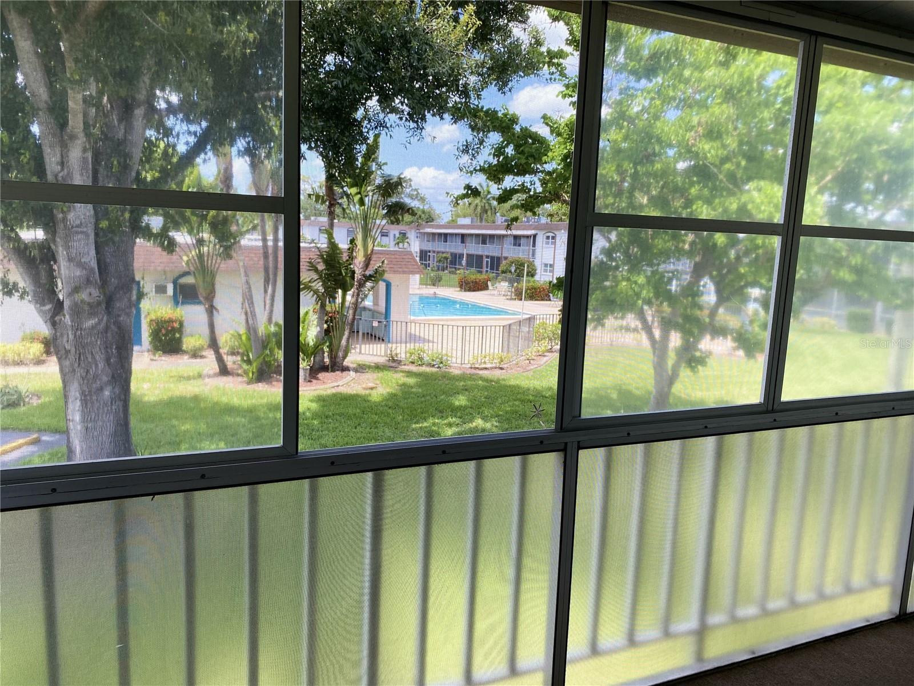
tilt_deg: -7.4
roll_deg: -1.8
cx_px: 457
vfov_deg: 53.1
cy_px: 343
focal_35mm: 26
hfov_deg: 67.3
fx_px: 687
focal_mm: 4.25
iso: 32
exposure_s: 1/434
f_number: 1.8
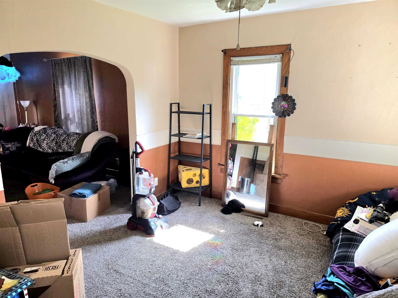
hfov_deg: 73.9
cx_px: 199
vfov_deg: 58.9
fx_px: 264
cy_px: 149
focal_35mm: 23
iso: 40
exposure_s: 1/60.2
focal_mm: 6.5
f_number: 1.4
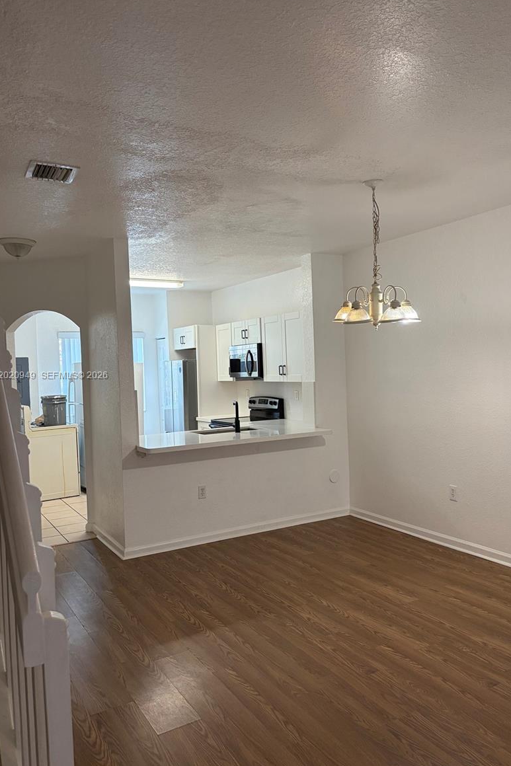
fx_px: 596
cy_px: 376
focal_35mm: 28
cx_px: 283
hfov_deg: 46.3
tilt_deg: +0.5
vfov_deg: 65.5
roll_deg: +1.6
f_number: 1.6
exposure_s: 1/60
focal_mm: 5.96
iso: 125
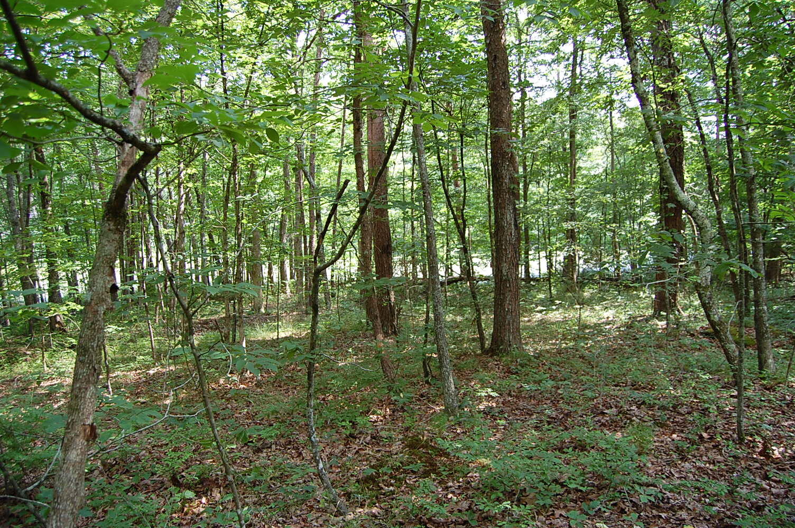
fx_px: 596
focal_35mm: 27
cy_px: 264
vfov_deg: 47.8
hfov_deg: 67.4
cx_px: 398
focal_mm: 18
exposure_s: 1/60
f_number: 4
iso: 200
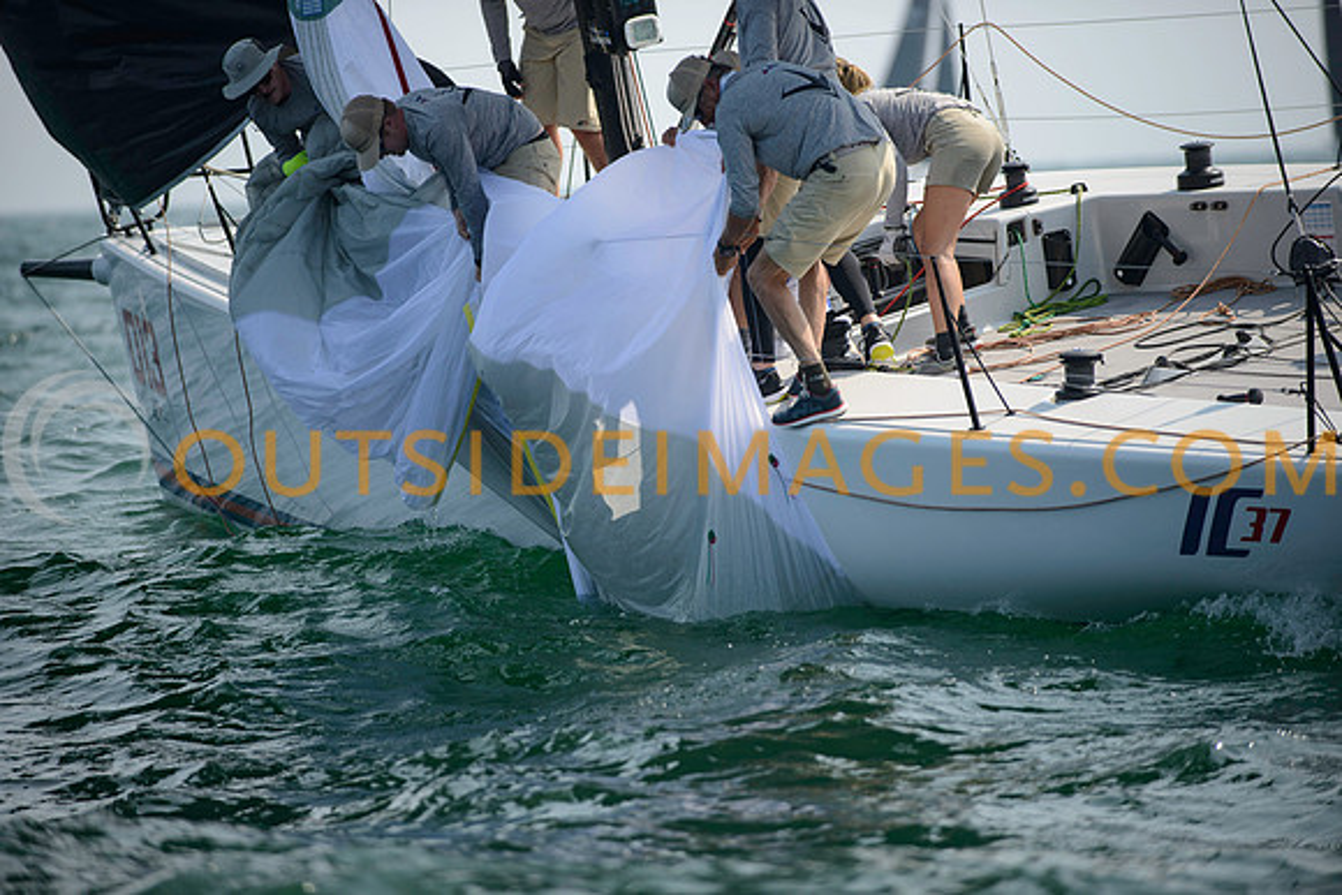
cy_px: 448
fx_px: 7457
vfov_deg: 6.9
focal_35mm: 200
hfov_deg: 10.3
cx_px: 671
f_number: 2.8
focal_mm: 200
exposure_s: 1/4000
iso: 250
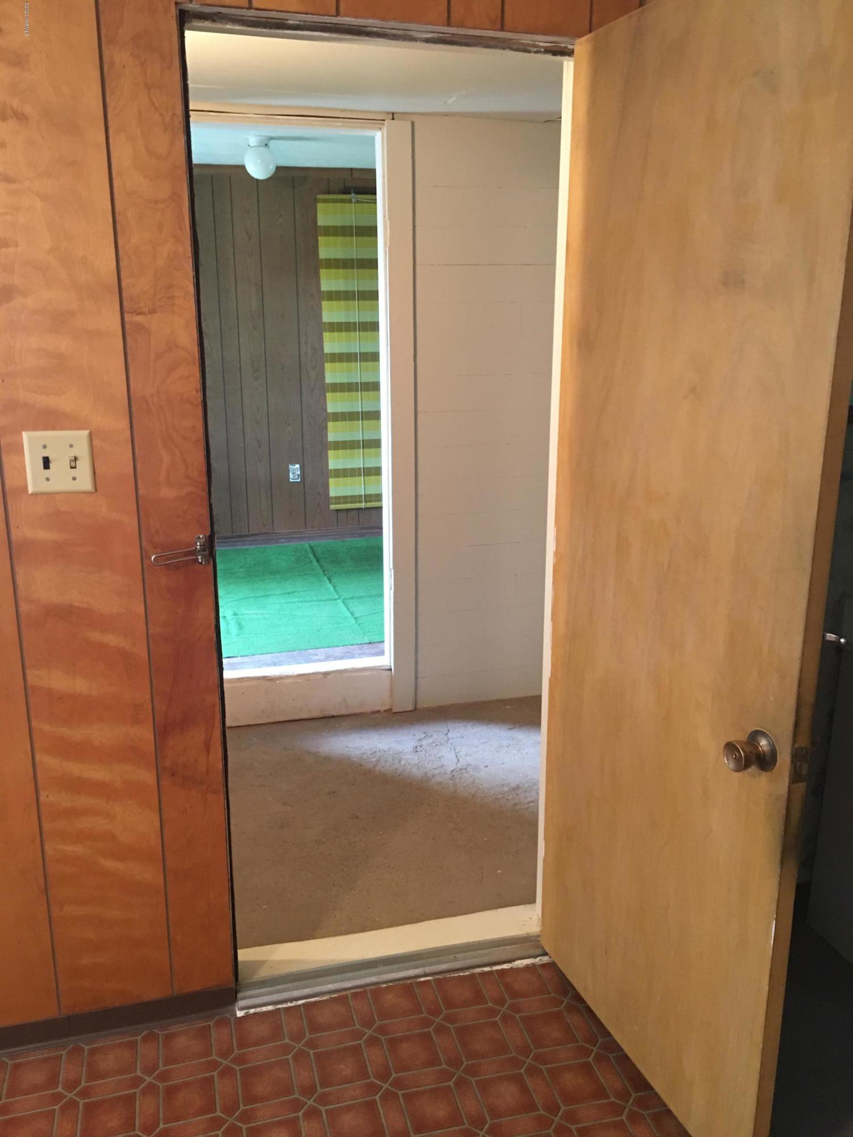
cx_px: 426
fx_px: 953
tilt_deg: -14.2
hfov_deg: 48.2
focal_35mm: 29
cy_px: 568
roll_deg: +0.6
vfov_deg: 61.7
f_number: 2.2
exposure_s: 1/8
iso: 100
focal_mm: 4.15
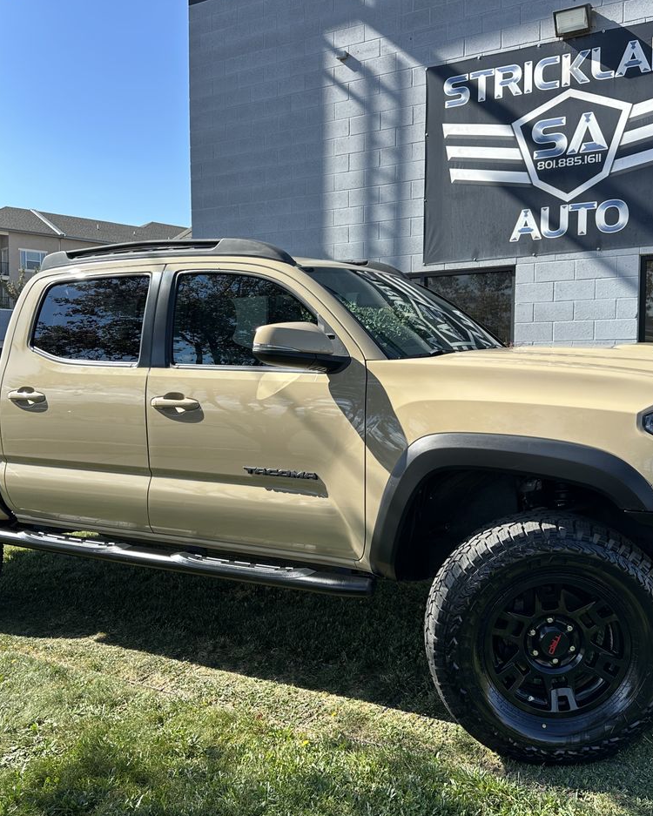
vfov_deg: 55.7
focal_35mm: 32
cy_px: 409
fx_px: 773
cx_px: 346
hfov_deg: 45.8
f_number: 1.78
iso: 80
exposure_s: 1/843
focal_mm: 6.86
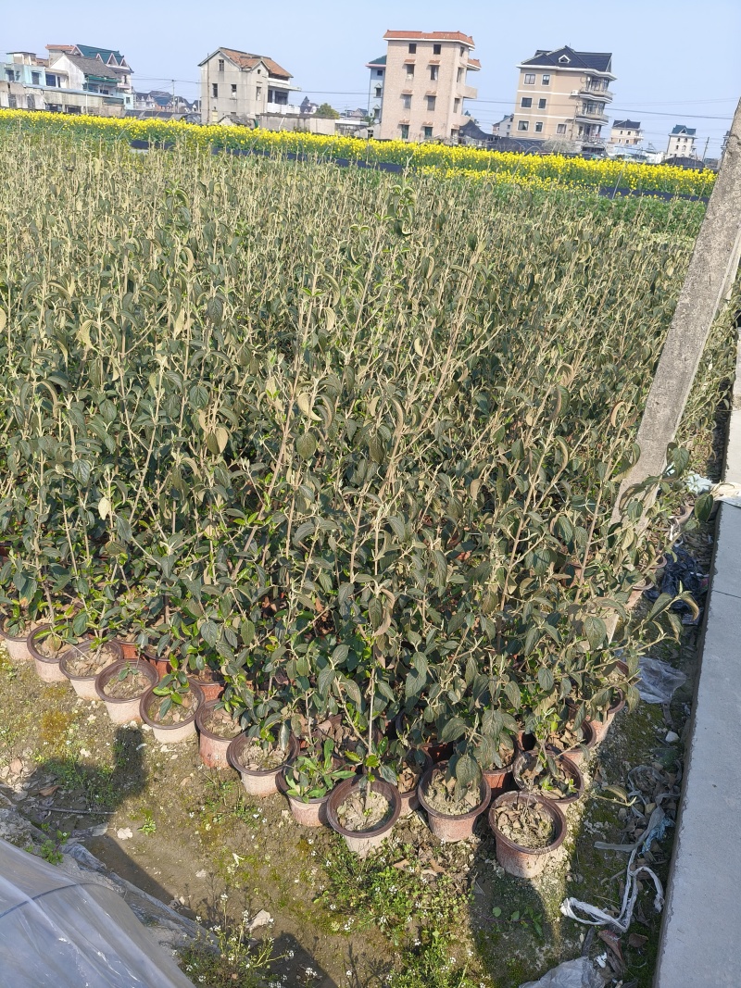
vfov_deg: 67.3
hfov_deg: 53.1
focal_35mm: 26
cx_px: 370
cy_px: 494
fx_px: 742
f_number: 1.8
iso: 80
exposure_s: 1/1664
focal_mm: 4.84
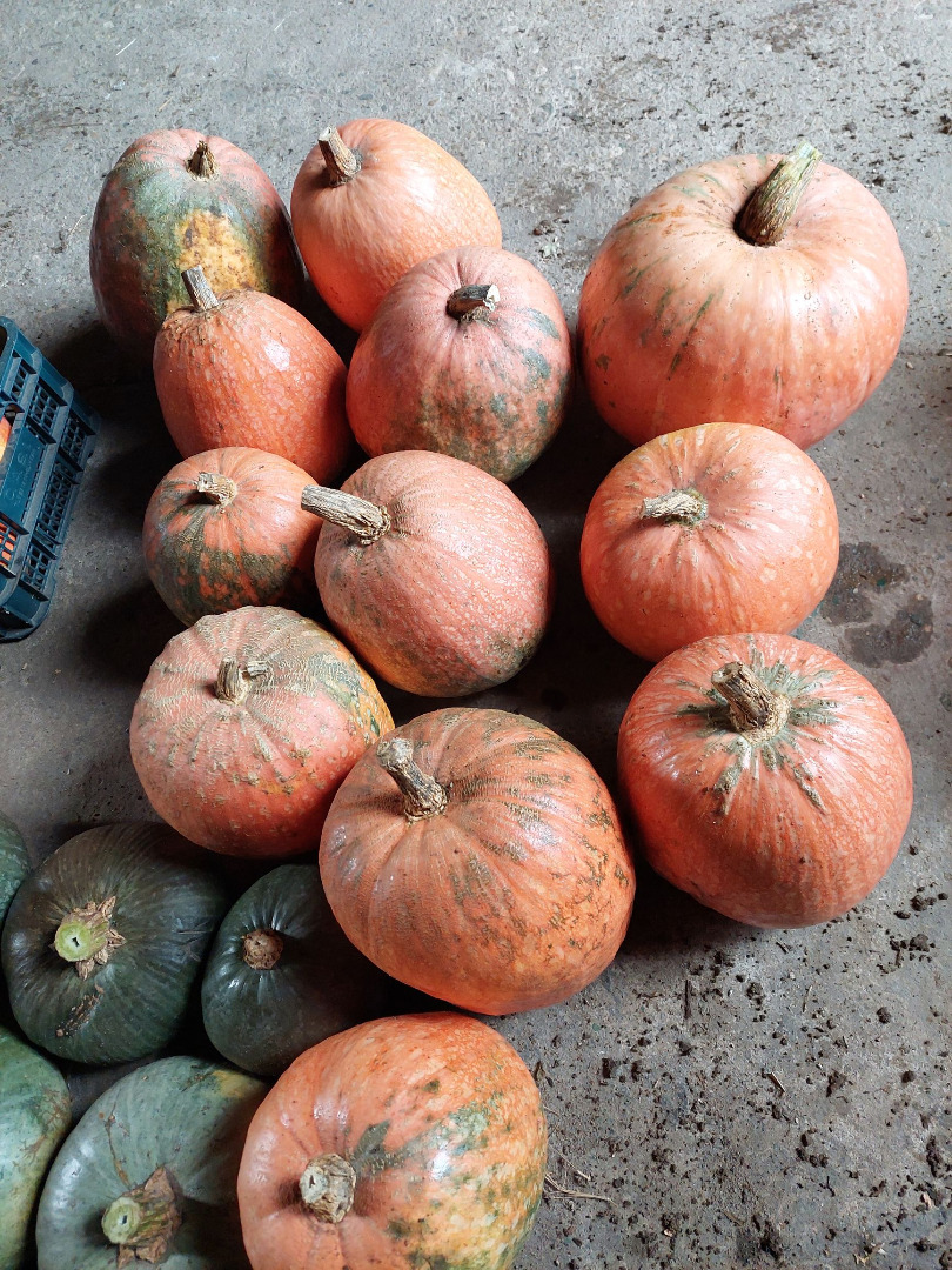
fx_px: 880
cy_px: 635
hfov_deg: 56.8
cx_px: 476
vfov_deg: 71.6
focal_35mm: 24
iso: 250
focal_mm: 5.23
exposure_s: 1/100
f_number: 1.8
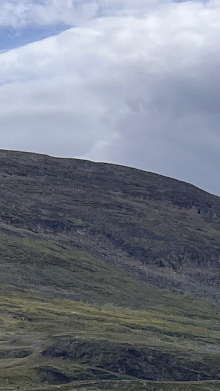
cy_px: 288
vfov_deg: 15.2
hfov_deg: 6.9
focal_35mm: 141
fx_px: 1461
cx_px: -626
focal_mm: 5.1
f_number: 1.6
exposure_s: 1/4651
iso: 50
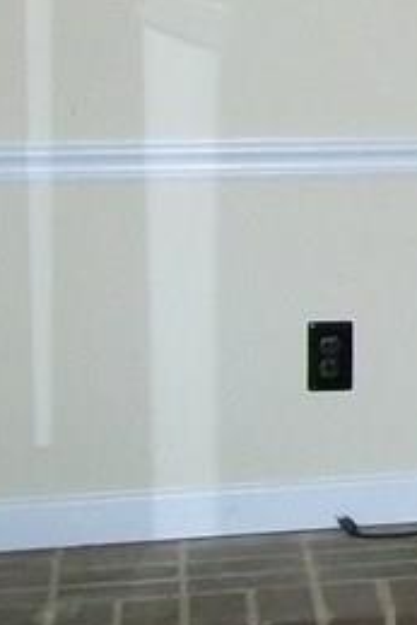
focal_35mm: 148
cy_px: -58
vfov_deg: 13.6
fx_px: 2568
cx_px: 1032
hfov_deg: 8.4
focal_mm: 6
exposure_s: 1/60
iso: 160
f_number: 2.7
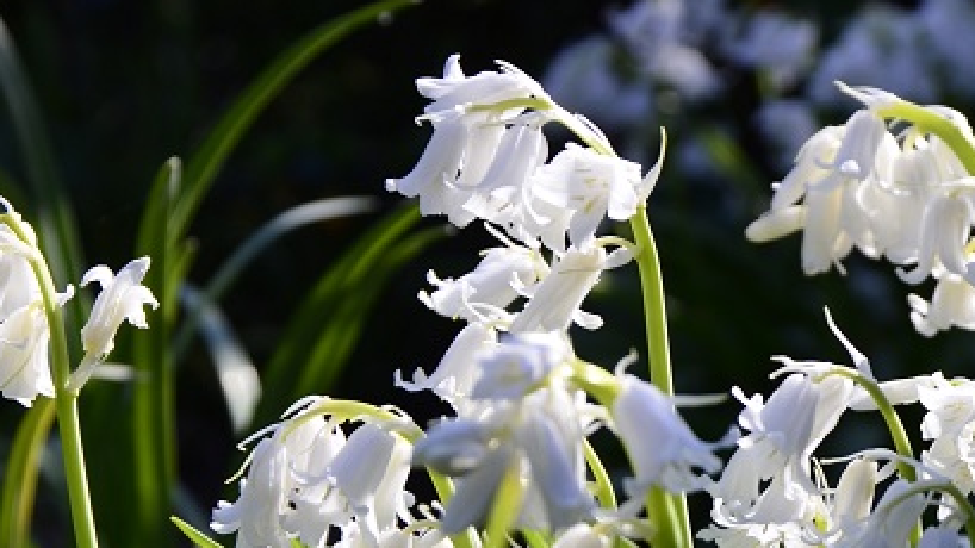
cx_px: 780
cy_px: 658
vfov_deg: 8.1
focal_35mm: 149
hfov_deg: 14.3
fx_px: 3852
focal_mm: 38
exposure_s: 1/200
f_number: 5.6
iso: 180
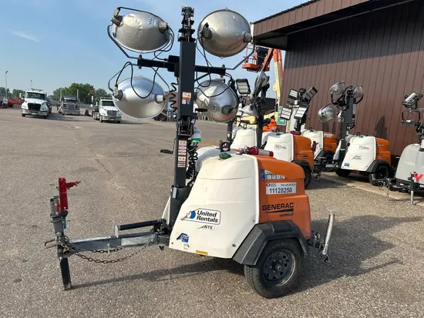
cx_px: 212
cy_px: 159
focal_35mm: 26
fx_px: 319
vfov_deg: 53.1
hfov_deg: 67.3
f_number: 1.5
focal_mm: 5.7
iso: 50
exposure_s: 1/3831
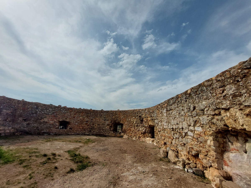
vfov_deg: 89.9
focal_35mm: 13
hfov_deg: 106.2
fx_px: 94
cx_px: 126
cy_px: 94
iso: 64
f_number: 2.2
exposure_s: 1/3639
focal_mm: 1.74
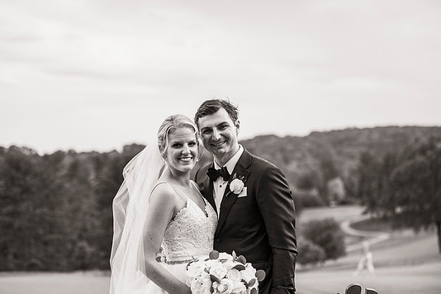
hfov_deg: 26.6
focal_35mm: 76
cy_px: 147
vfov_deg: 17.9
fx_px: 931
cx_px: 212
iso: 640
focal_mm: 70
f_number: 2.8
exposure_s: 1/1600
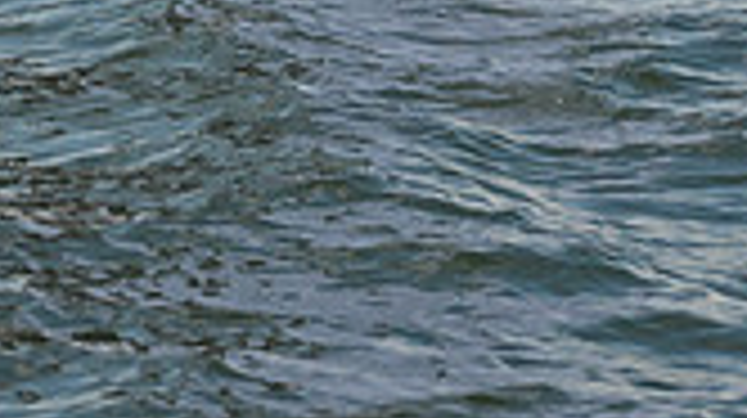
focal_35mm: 257
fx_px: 5086
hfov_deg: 8.4
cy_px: -867
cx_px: 65
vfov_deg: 4.5
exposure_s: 1/1600
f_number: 8
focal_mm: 70
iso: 320
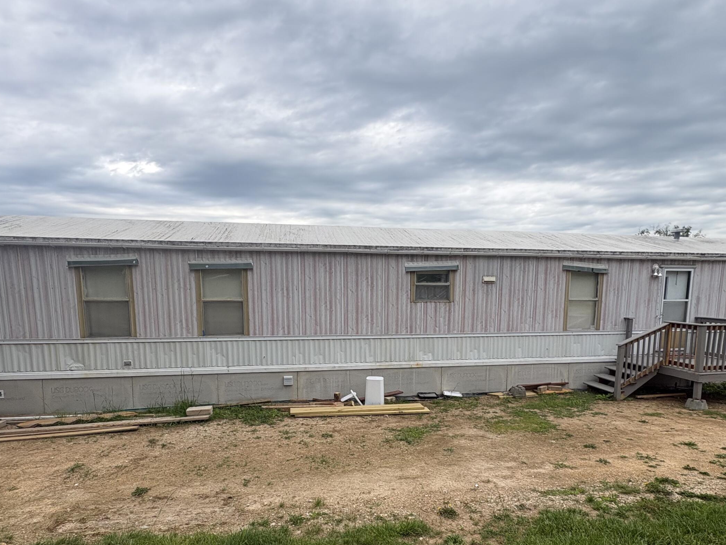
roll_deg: +0.3
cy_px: 349
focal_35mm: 20
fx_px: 419
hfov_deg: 81.7
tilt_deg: -7.3
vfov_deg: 64.8
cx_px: 364
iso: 40
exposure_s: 1/741
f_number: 2.2
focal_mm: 2.22
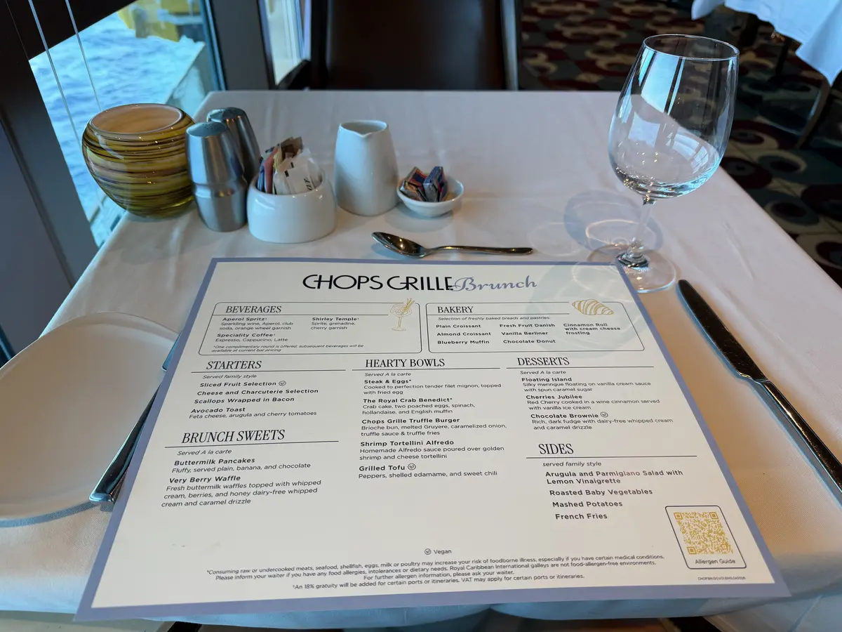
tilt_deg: -37.8
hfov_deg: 71.6
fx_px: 584
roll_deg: -1.5
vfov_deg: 56.8
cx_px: 421
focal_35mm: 24
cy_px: 316
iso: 100
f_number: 1.78
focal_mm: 6.76
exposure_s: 1/121
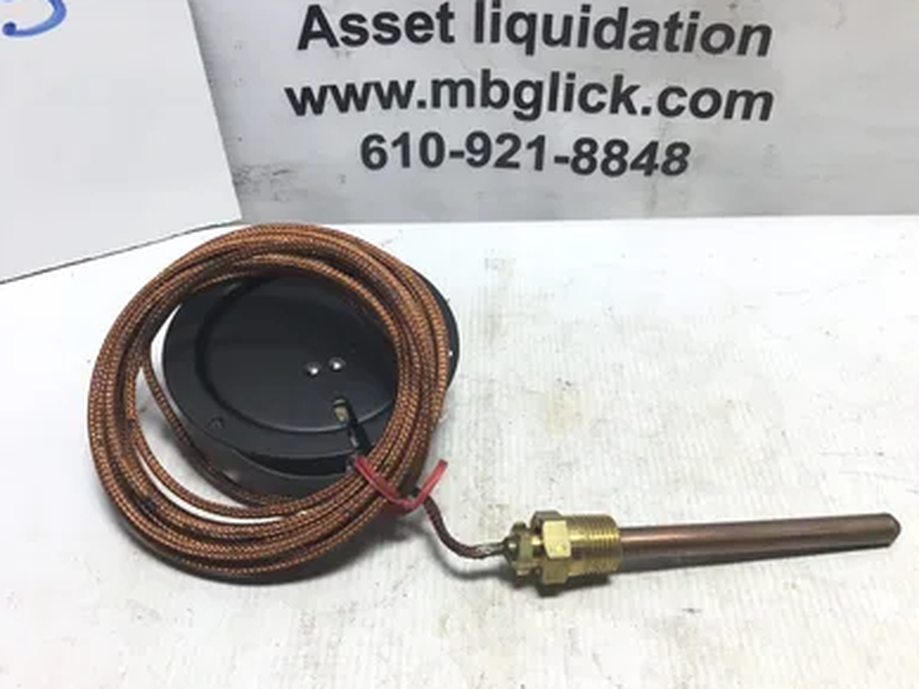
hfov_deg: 56.8
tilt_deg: -41.8
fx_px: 850
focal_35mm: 32
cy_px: 348
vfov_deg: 44.2
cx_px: 450
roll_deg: -1.0
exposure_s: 1/120
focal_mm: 3.3
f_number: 2.4
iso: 25
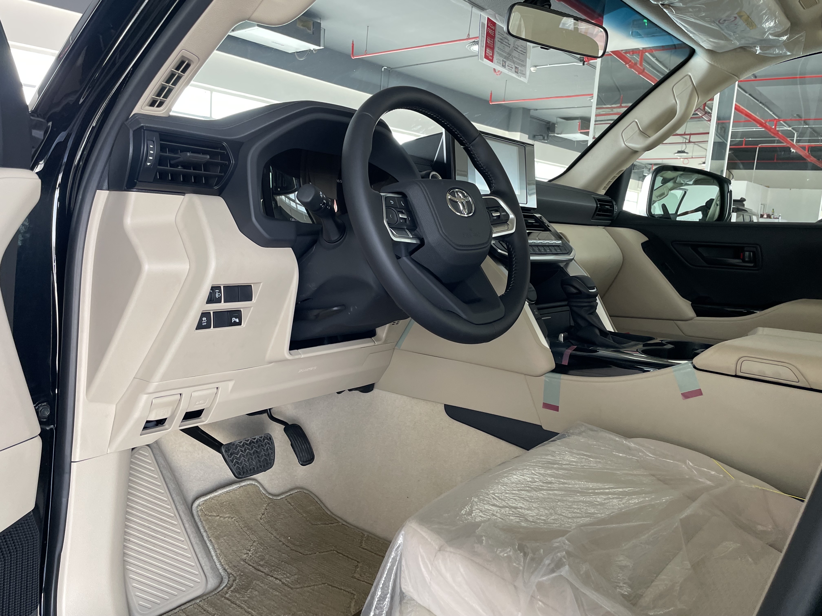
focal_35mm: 26
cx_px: 411
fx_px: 617
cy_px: 308
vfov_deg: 53.1
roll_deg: -3.5
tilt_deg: -8.0
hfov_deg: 67.3
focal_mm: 4.2
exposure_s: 1/105
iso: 125
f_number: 1.6
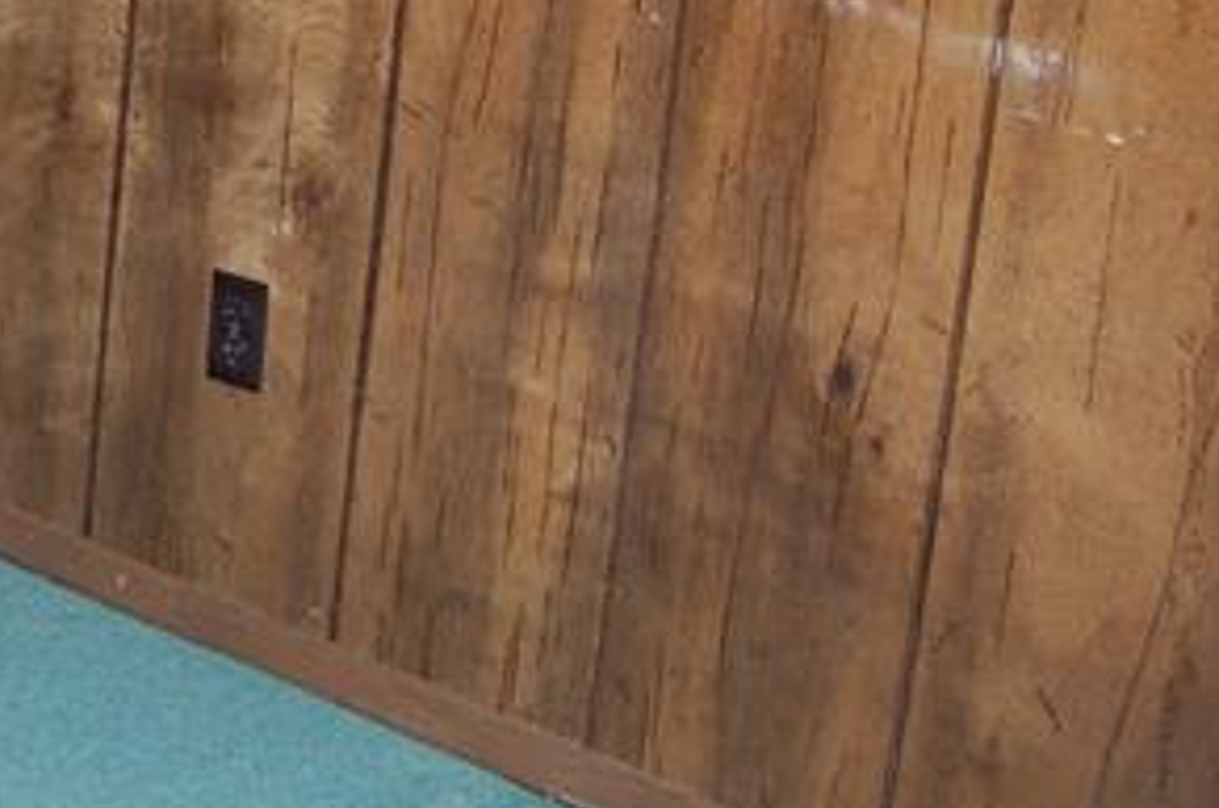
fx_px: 3211
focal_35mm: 95
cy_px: -151
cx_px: -302
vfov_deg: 13.9
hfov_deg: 20.0
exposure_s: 1/60
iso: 400
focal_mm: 18
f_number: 3.5
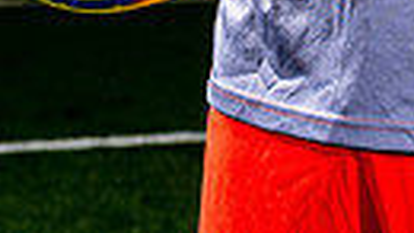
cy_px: -380
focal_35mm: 178
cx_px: 296
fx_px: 1953
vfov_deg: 6.4
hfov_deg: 12.1
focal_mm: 49
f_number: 5.6
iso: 100
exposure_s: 1/125
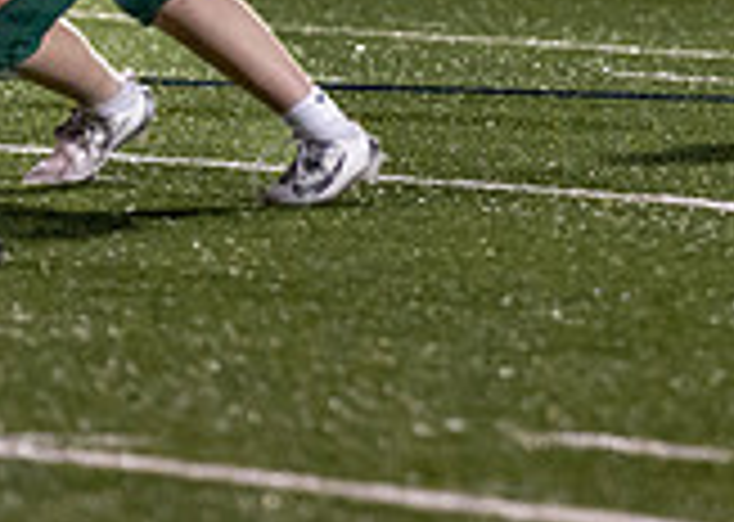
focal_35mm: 867
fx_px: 18051
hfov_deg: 2.3
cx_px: 1036
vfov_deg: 1.7
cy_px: -376
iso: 1600
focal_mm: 135
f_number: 1.8
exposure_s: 1/1250
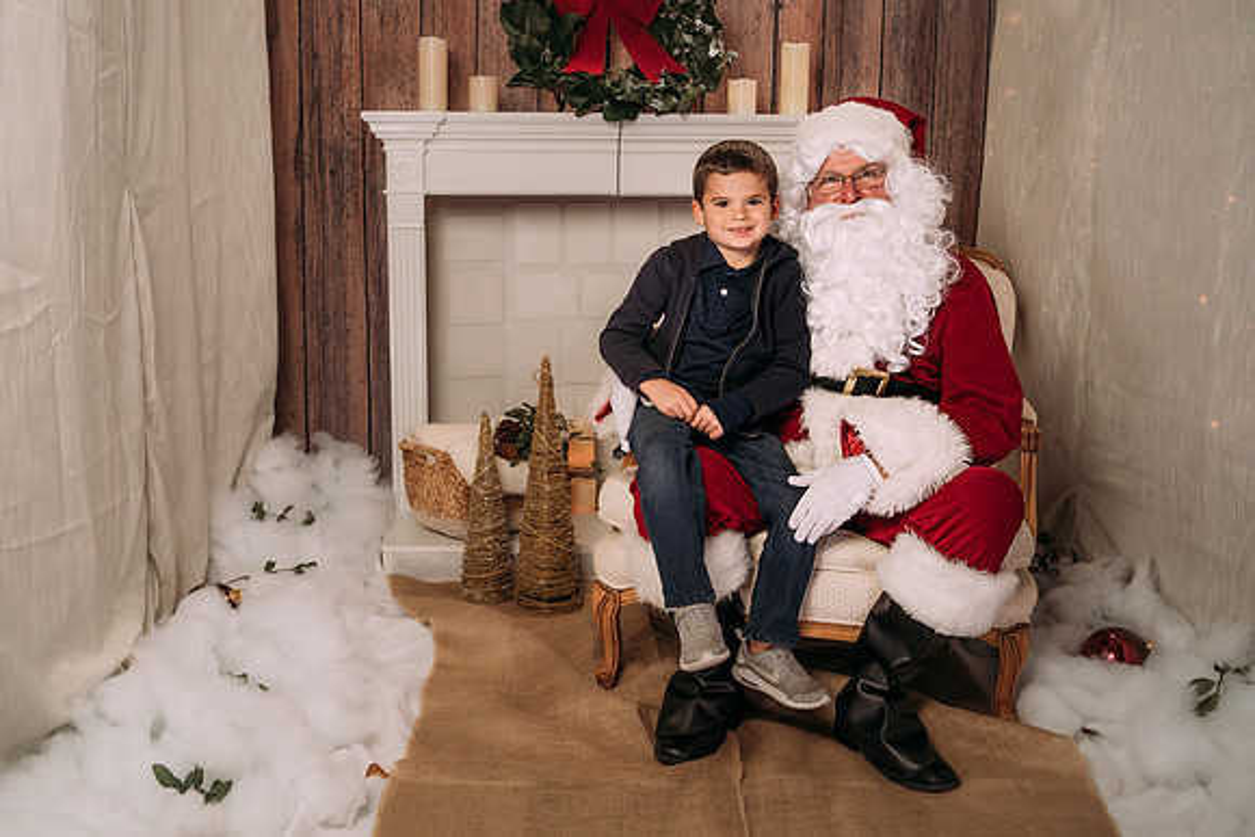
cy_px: 392
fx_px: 1377
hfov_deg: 48.9
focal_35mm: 40
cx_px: 577
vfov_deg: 33.8
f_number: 5.6
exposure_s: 1/100
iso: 100
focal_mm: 35
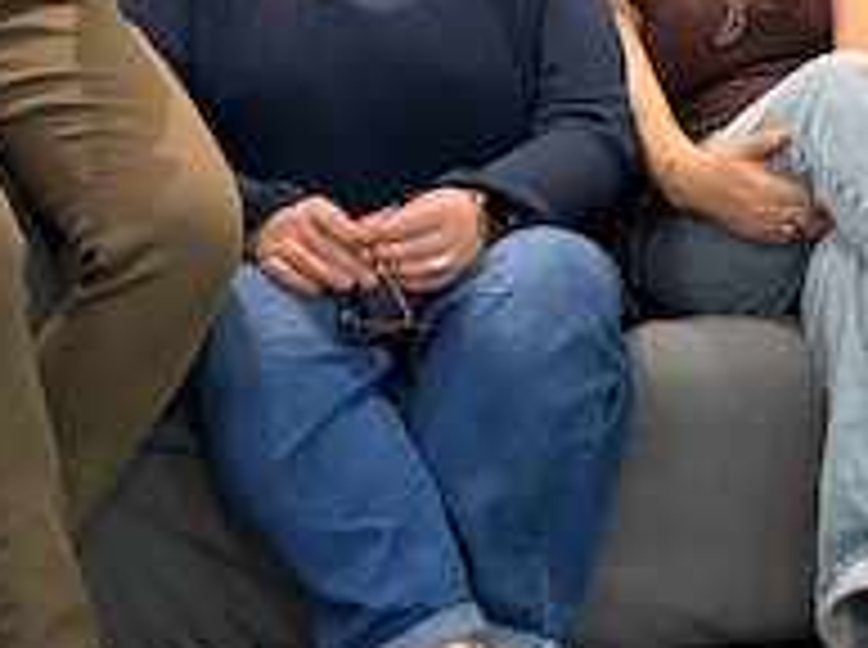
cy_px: 225
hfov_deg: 18.0
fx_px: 2703
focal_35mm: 108
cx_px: 765
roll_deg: +1.8
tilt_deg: -3.1
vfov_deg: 13.6
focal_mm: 5.96
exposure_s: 1/50
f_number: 1.6
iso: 200
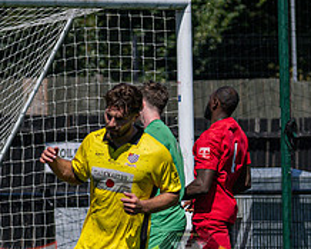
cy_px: 199
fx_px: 6428
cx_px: 31
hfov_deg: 2.8
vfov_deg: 2.2
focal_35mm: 699
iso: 320
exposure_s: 1/5000
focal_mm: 160
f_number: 4
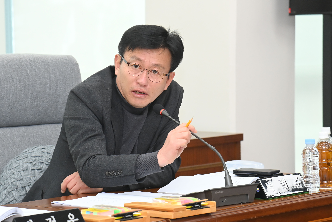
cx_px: 166
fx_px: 1107
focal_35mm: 120
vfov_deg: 11.4
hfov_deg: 17.1
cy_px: 111
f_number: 6.3
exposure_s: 1/250
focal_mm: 120
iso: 3200
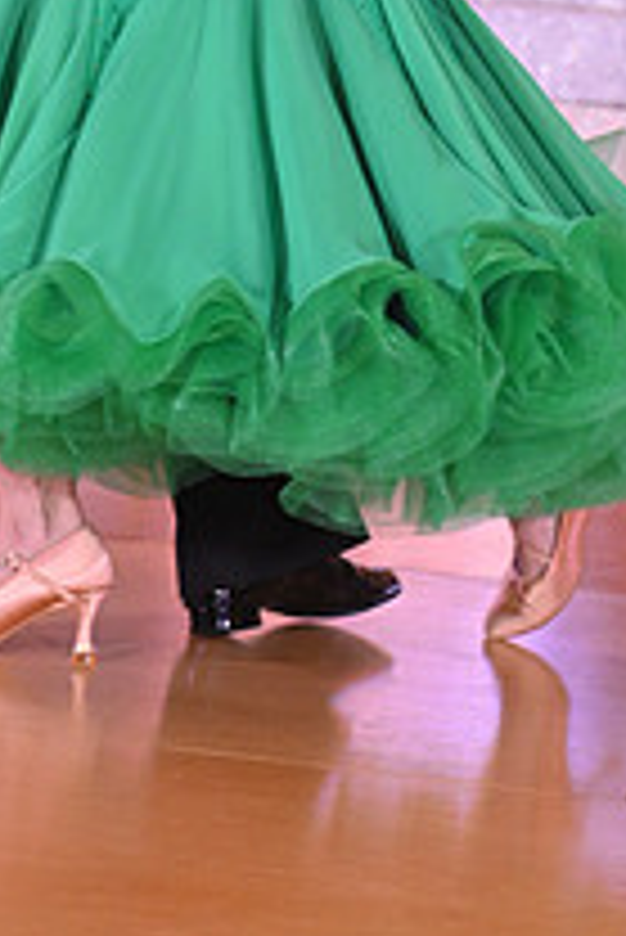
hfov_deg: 6.0
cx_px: 2
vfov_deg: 8.8
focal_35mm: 229
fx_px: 5963
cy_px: -288
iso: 2500
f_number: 6.3
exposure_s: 1/200
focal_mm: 82
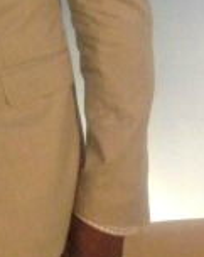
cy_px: 3
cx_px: -169
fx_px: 1022
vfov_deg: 14.1
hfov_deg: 10.7
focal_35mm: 135
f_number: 2.4
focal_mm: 4.28
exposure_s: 1/15
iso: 400
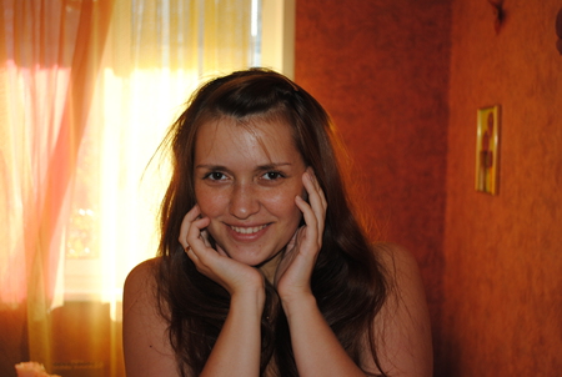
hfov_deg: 38.8
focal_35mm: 51
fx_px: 798
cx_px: 281
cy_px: 188
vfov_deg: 26.6
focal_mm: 34
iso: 200
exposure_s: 1/125
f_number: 5
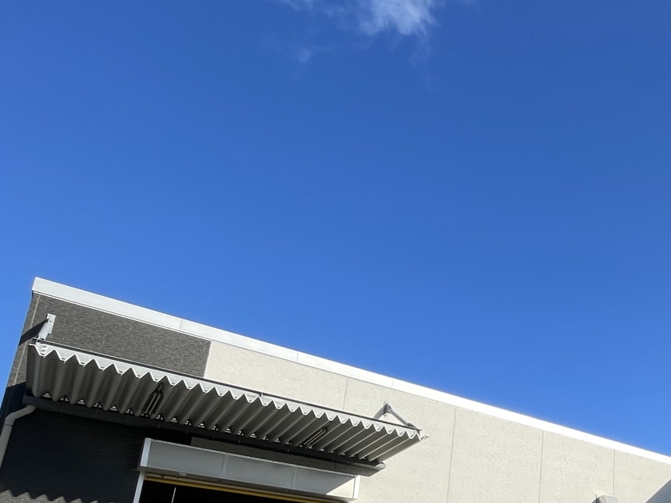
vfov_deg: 40.8
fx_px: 601
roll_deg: -0.1
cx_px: 687
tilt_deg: +14.2
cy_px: 481
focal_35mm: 31
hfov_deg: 47.3
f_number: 2.4
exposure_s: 1/545
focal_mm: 1.54
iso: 25
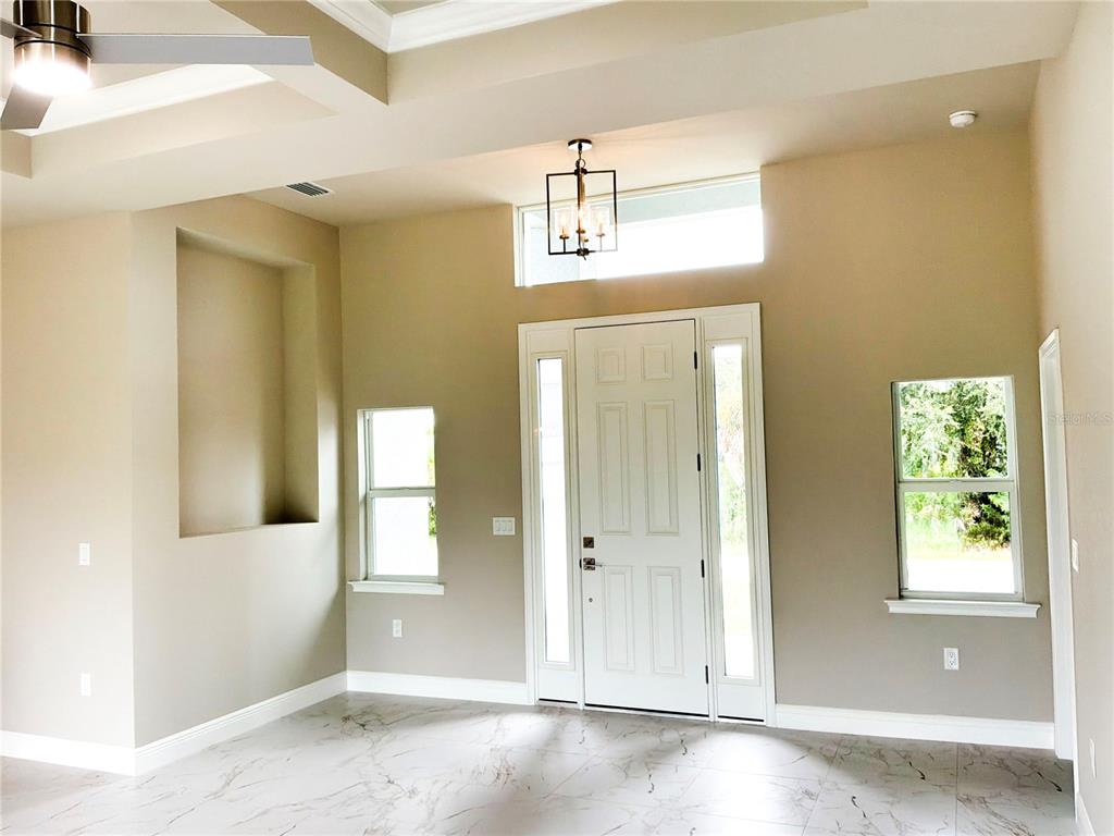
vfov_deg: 49.7
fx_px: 901
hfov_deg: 63.4
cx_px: 557
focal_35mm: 28
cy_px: 418
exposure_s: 1/157
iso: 32
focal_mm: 3
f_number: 1.8
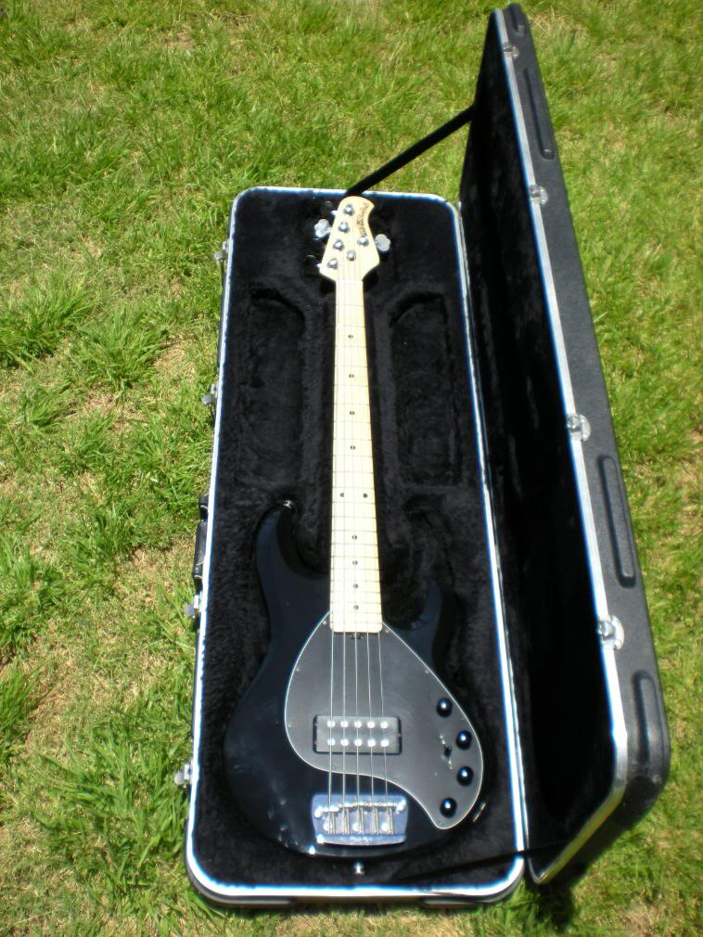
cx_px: 352
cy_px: 468
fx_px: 1029
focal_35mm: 38
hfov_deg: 37.7
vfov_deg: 49.0
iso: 64
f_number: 4.6
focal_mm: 6.3
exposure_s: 1/370
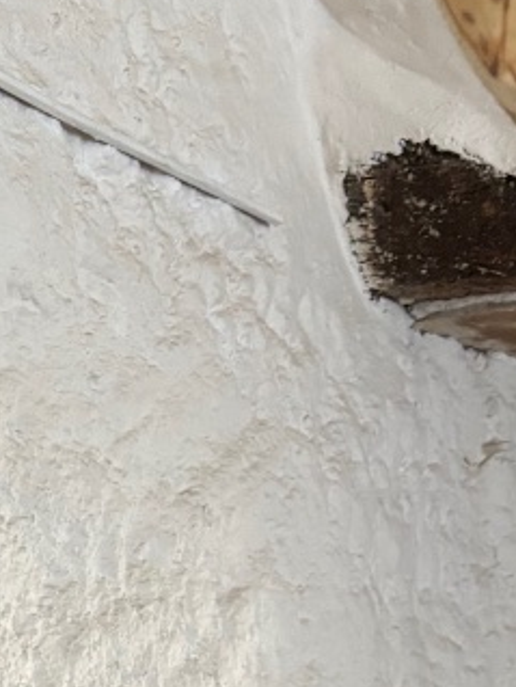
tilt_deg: -6.0
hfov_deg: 14.8
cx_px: -32
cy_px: 918
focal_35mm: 98
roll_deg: +1.1
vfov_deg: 18.5
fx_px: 1945
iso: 250
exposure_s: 1/60
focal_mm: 5.96
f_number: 1.6
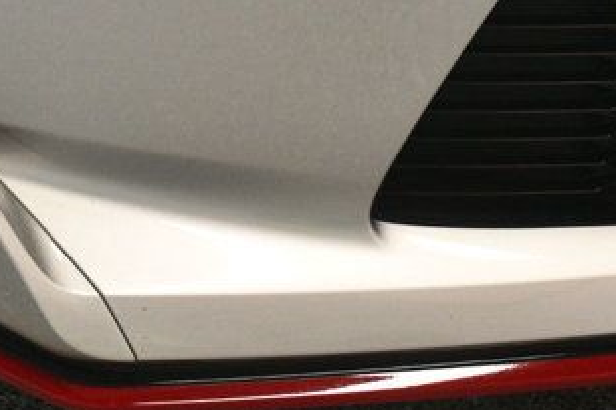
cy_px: -250
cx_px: 275
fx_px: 2531
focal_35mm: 148
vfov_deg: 9.0
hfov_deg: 13.9
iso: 1400
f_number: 4
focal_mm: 30
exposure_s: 1/125
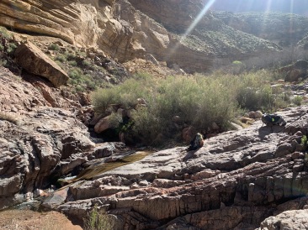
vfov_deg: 53.0
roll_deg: +0.5
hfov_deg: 67.3
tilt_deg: -3.5
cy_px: 115
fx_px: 231
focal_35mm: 26
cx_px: 154
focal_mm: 4.25
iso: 25
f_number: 1.8
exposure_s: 1/1076
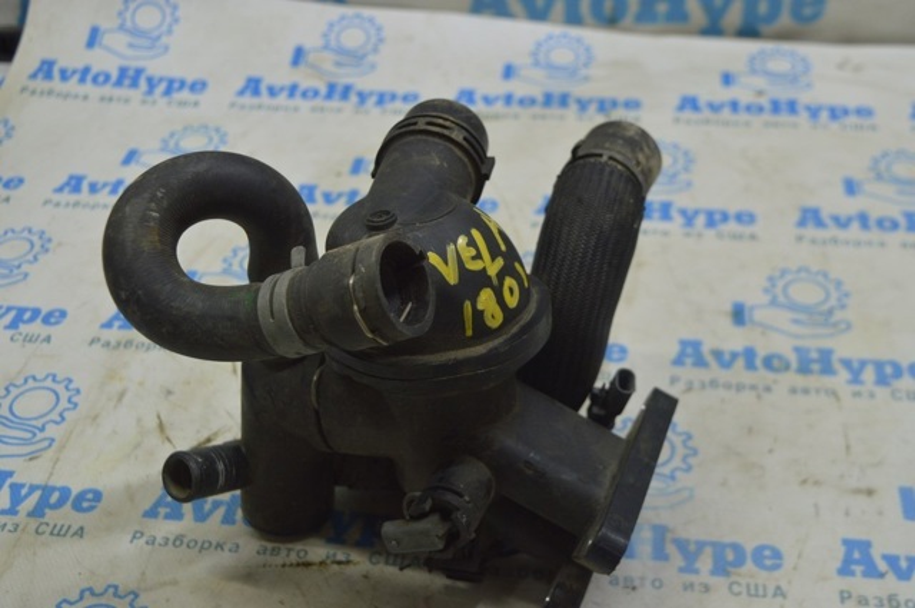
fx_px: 1218
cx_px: 458
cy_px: 304
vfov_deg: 28.0
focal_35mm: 48
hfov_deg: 41.2
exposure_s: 1/40
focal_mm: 32
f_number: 5.6
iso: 400
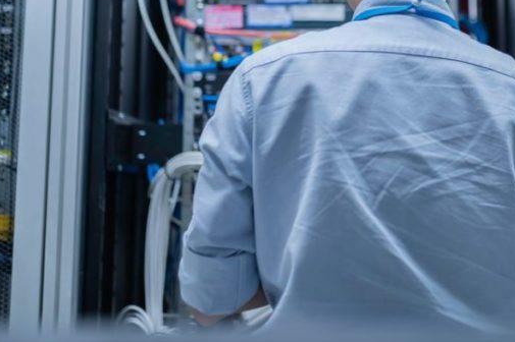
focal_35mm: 71
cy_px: 1
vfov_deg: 18.7
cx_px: 371
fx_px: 1015
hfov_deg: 28.2
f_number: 1.8
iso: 400
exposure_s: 1/160
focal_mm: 35
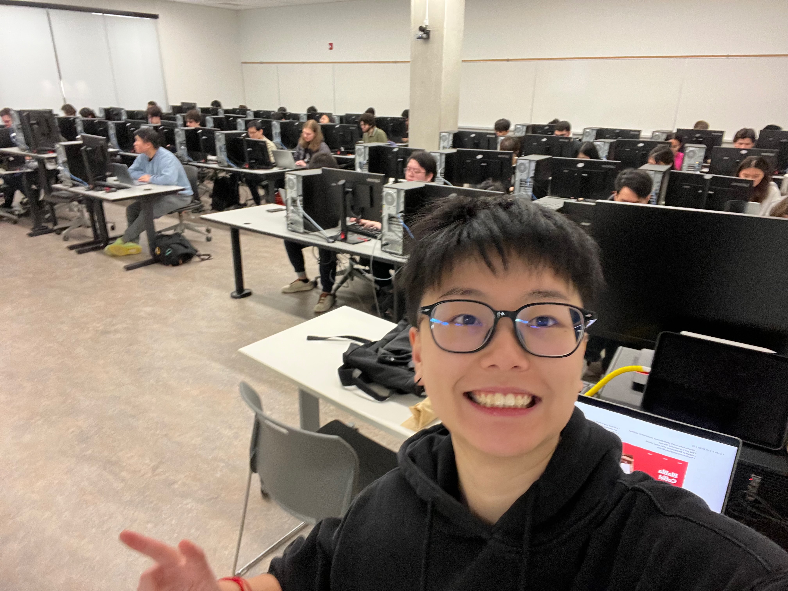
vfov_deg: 58.9
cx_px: 394
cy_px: 296
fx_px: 524
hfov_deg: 73.9
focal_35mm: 23
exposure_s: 1/40
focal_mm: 2.71
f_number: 2.2
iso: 320
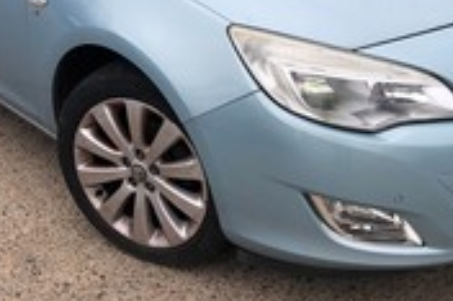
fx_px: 729
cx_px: 208
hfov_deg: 34.5
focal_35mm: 58
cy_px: 15
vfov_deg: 22.6
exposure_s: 1/539
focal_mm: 4
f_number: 1.8
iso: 20
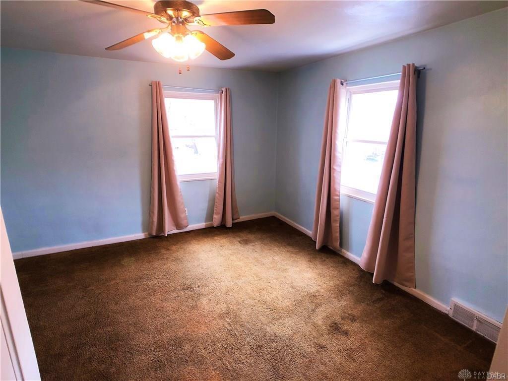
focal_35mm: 28
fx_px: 411
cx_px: 254
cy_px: 190
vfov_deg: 49.7
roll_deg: -0.6
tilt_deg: -13.7
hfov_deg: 63.4
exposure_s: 1/24
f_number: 1.8
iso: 40
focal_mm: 3.99
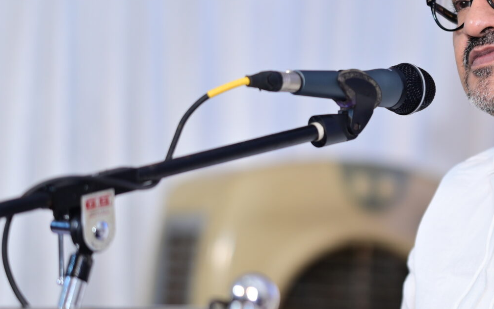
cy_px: 183
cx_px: 453
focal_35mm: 220
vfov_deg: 6.0
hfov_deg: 9.5
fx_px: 2963
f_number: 1.8
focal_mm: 85
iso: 160
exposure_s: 1/160
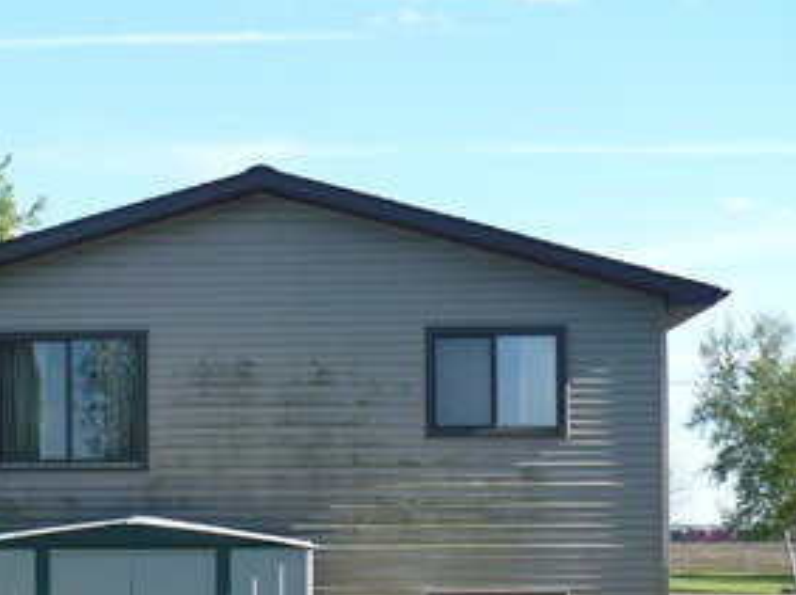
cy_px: 468
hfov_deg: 22.6
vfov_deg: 17.4
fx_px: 1930
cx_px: 37
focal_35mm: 84
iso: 100
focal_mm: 6.1
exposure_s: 1/640
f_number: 2.8
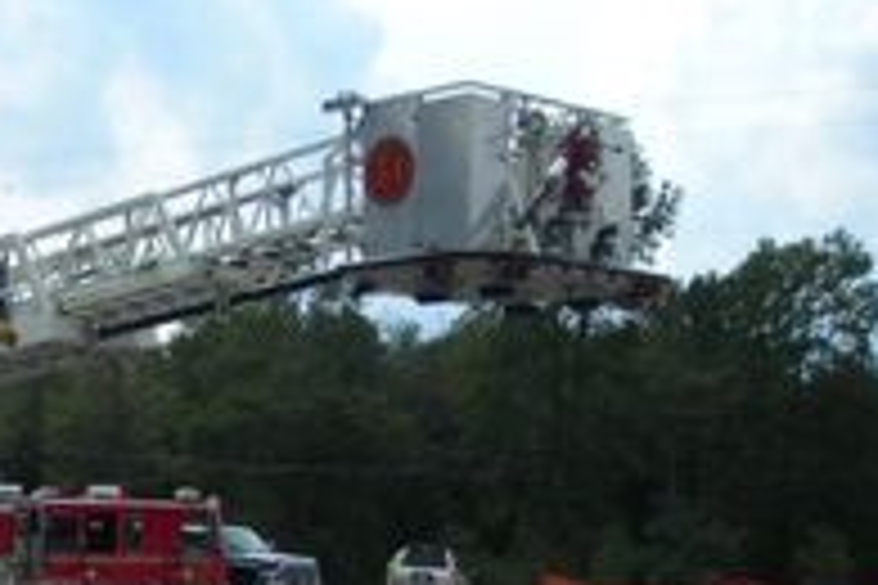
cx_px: -9
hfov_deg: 23.9
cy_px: 513
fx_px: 1975
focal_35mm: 81
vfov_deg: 16.7
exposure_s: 1/134
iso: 50
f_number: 6.4
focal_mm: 6.3
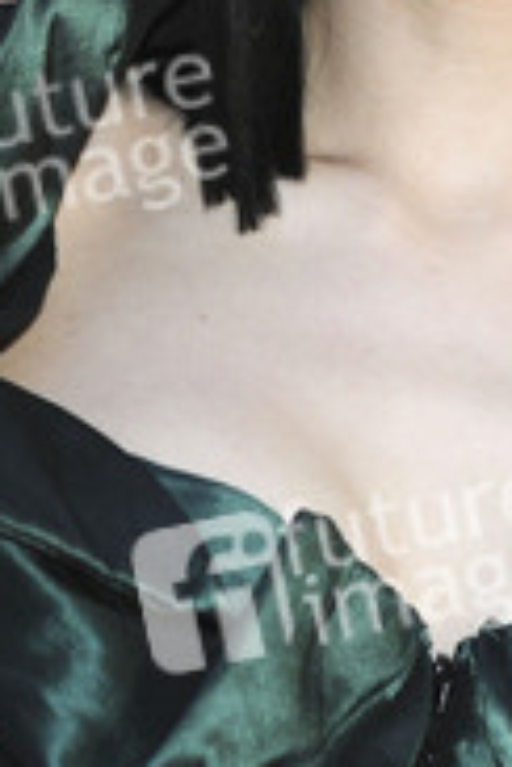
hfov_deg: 2.1
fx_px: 14015
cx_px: 472
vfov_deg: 3.1
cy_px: -54
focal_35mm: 657
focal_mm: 200
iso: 640
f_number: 5
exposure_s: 1/160
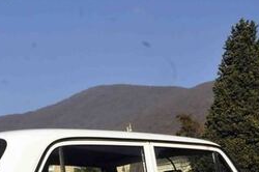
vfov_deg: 15.0
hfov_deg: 23.2
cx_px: 65
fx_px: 625
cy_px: 217
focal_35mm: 87
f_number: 22
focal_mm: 22
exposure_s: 1/500
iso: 1000
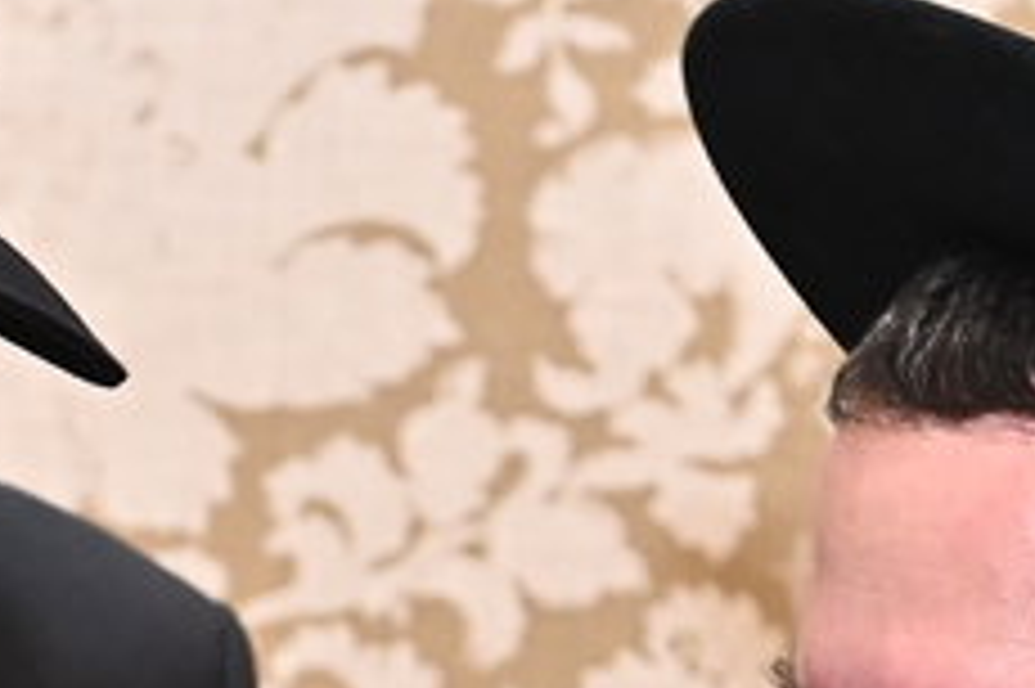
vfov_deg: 5.8
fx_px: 6636
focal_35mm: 231
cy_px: 1257
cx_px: 198
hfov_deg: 8.9
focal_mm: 38
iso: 1250
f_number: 4.5
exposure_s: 1/200
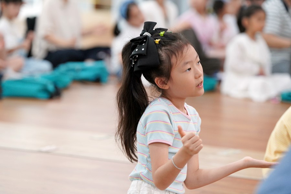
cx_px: 146
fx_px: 1293
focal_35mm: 160
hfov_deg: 12.8
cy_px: 97
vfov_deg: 8.6
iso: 3200
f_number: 4
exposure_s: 1/200
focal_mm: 160
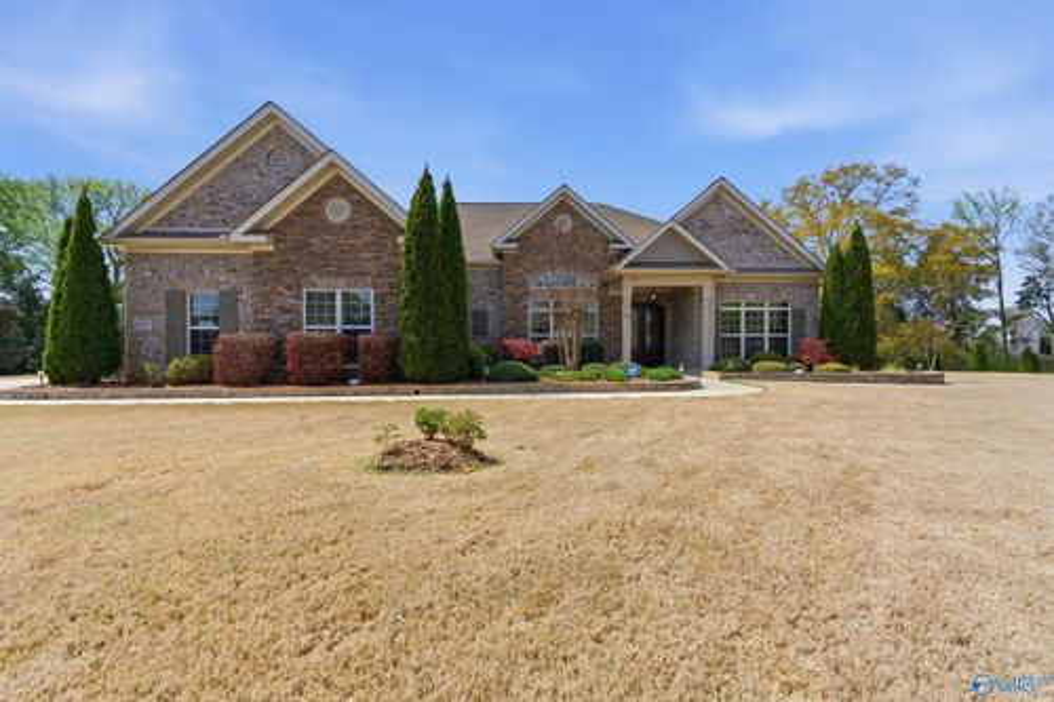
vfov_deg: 73.7
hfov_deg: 96.8
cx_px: 527
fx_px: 468
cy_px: 351
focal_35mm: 16
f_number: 9
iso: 250
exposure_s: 1/8000
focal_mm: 16
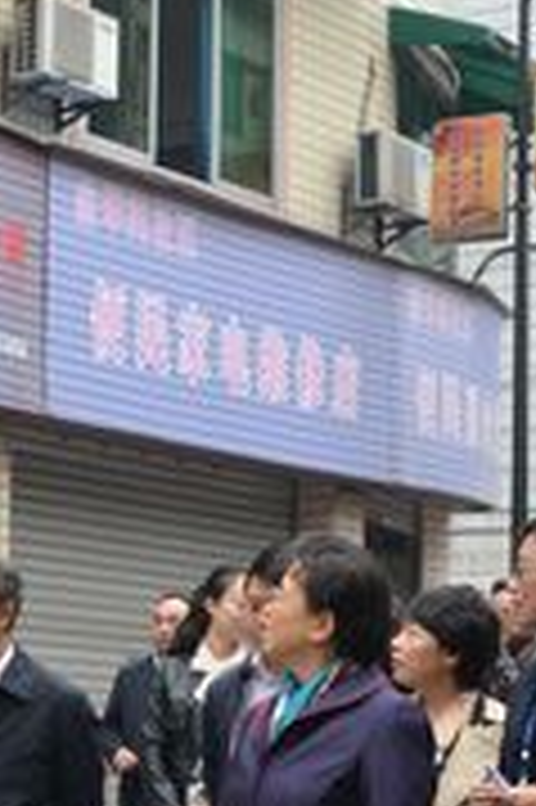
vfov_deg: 17.4
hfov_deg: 11.5
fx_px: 2618
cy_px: 646
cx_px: -32
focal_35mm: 117
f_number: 5.6
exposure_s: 1/125
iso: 200
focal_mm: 28
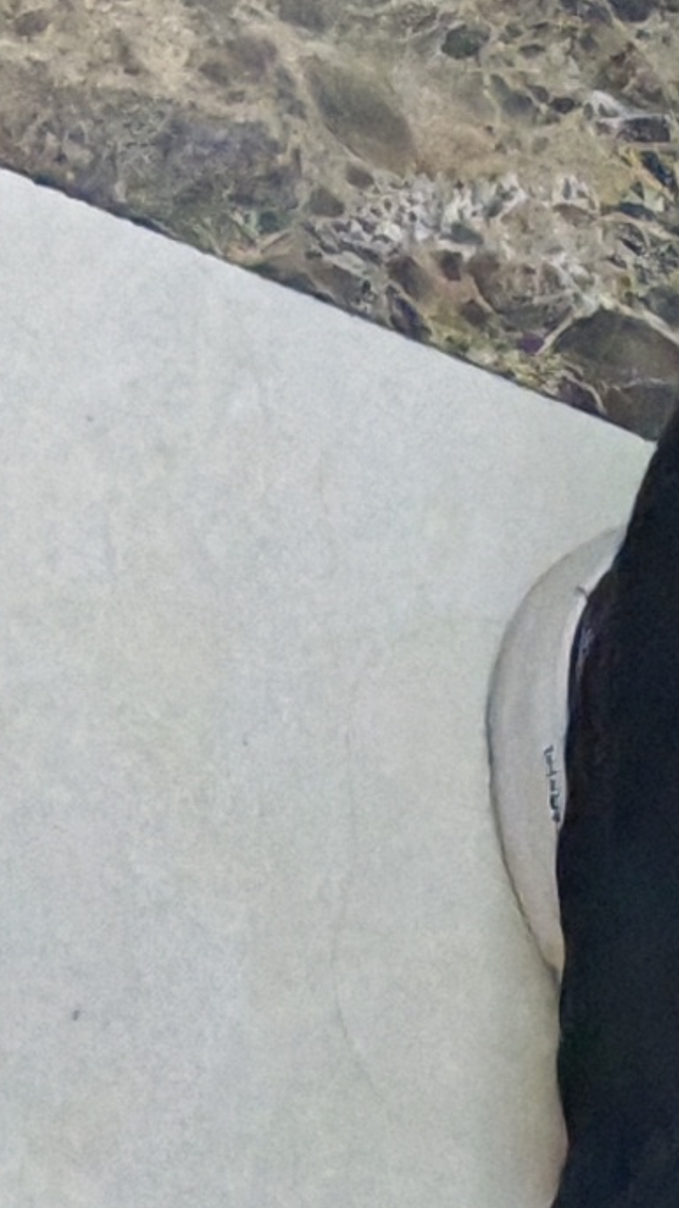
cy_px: -2197
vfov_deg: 9.9
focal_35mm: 175
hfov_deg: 6.5
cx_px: -1176
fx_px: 5601
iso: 1600
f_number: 1.95
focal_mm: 5.52
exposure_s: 1/33
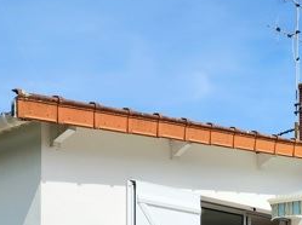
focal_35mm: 74
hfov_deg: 23.7
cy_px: 306
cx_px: 376
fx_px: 645
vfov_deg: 18.3
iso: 12
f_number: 1.8
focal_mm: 6.4
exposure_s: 1/1667
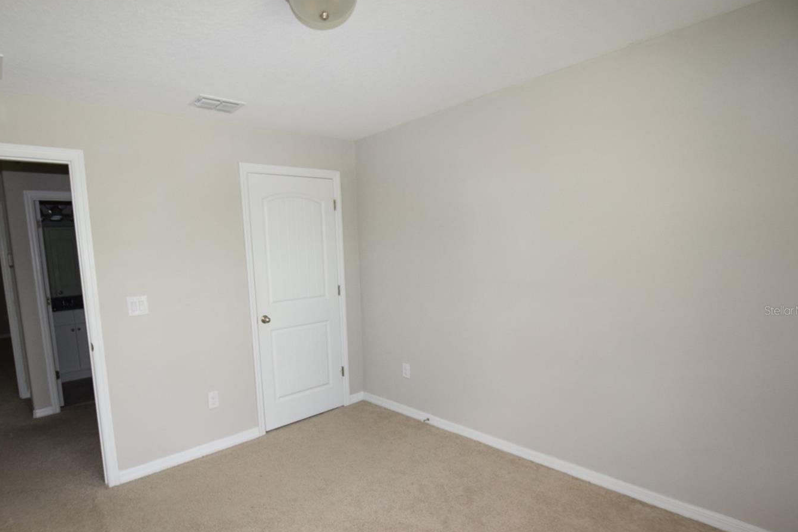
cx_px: 339
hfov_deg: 89.4
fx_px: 399
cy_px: 310
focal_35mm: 18
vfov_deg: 66.9
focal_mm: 10
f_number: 5
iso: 800
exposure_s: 1/100
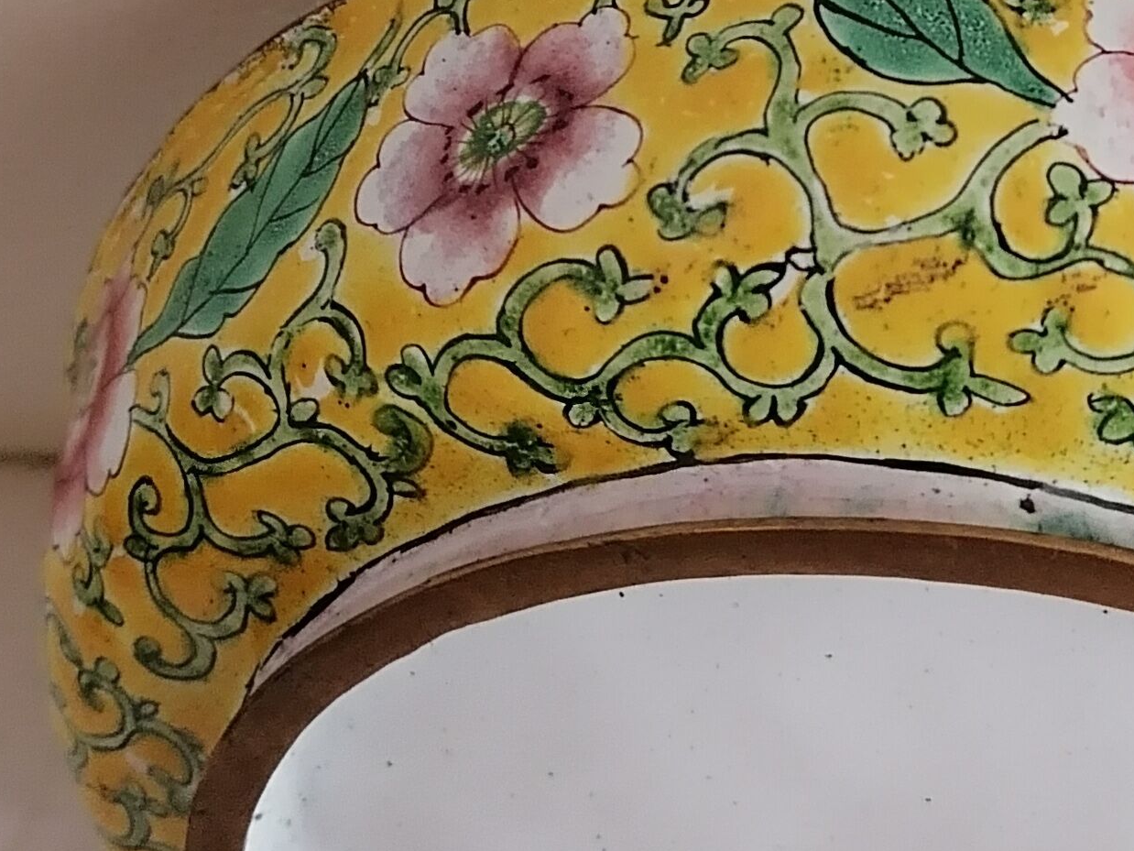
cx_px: 1041
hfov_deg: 22.7
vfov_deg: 16.8
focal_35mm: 84
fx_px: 2752
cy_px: -180
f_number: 1.8
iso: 400
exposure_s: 1/40
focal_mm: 5.4
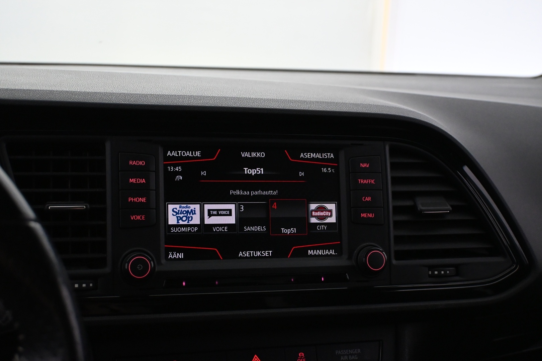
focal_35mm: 51
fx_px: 768
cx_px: 271
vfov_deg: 26.5
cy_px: 180
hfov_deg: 38.9
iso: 3200
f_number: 5
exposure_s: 1/60
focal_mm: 34
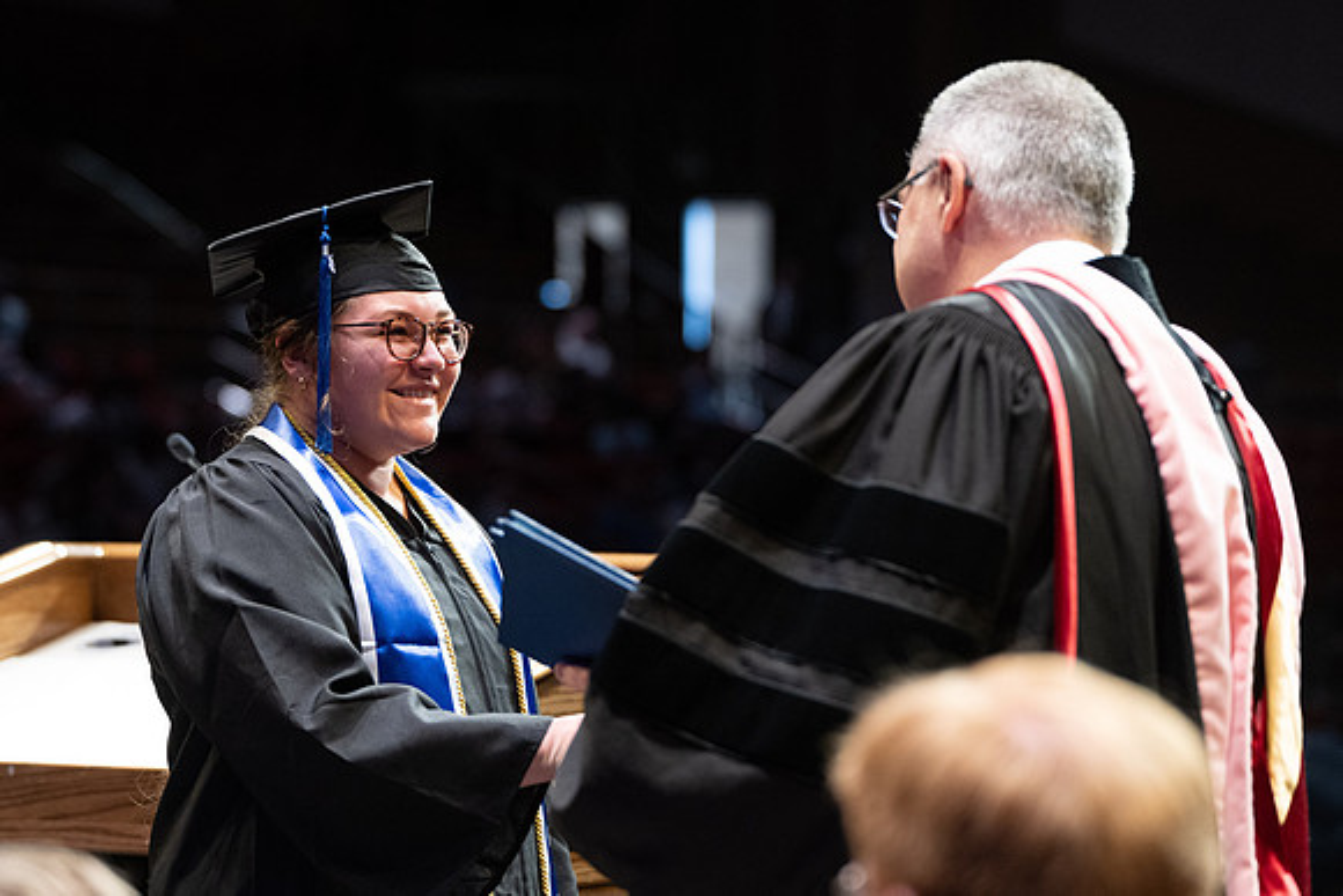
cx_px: 545
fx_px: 4759
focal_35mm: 128
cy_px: 374
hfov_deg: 16.1
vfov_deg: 10.8
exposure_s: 1/400
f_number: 3.2
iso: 2500
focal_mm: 105
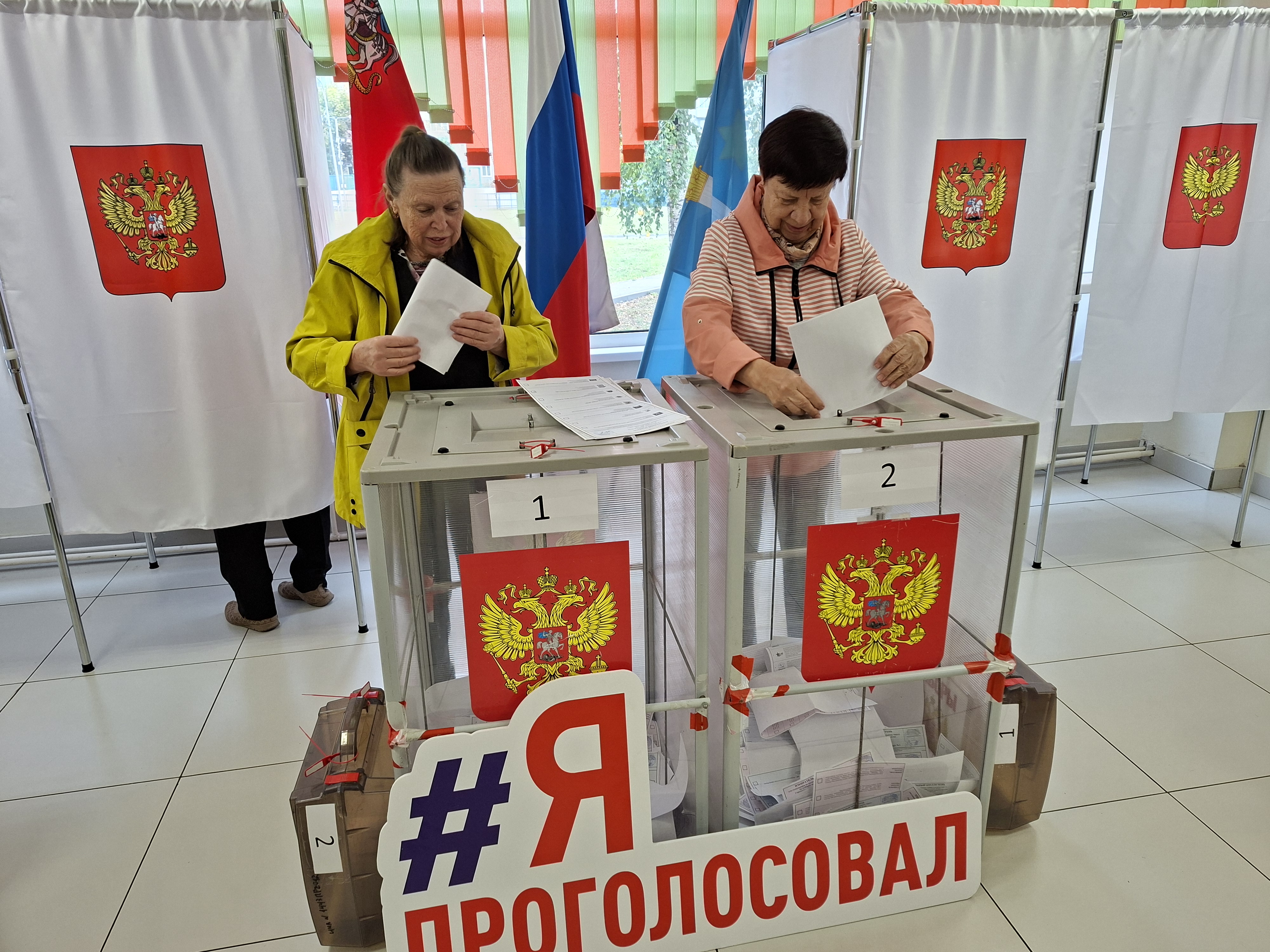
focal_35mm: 23
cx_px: 635
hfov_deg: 73.9
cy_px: 476
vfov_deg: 58.9
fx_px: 844
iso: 125
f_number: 1.8
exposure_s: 1/100
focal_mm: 5.54
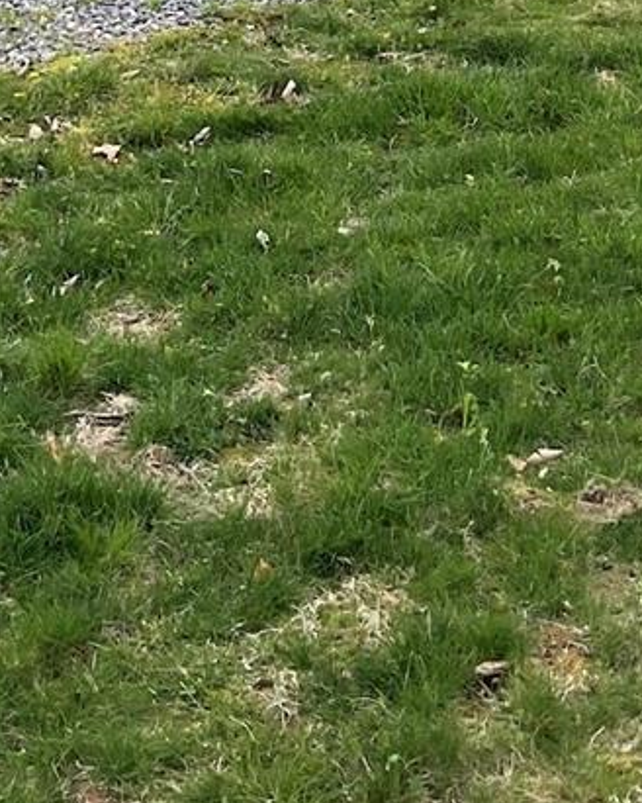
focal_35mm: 106
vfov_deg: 16.4
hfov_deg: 14.5
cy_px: -419
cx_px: 464
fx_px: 2518
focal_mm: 3
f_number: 1.8
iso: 16
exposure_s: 1/370
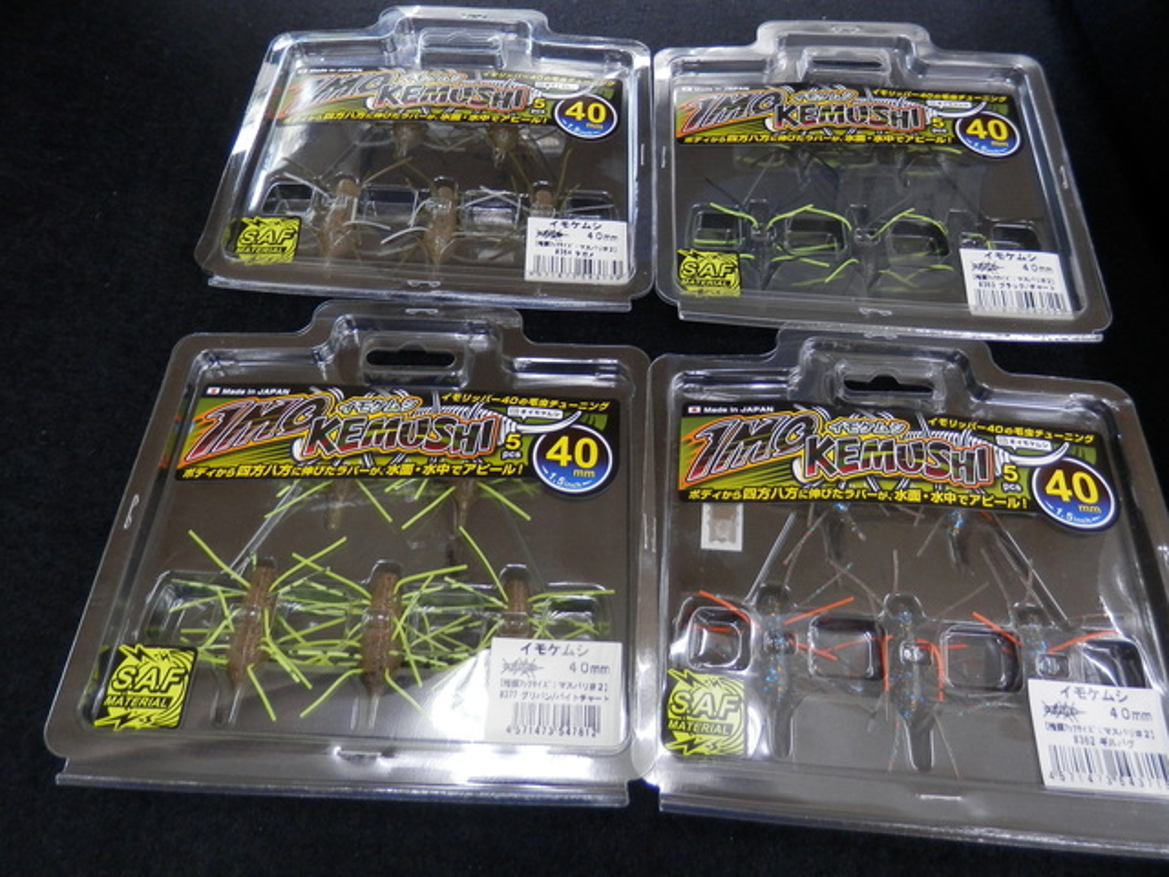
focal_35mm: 25
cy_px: 438
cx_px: 584
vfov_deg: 54.9
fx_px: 844
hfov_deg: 69.4
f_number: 3
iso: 160
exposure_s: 1/30
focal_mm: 4.5
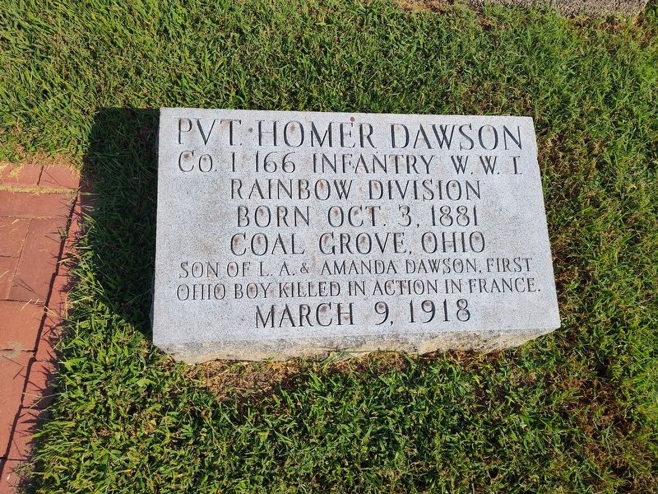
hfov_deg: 73.9
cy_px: 247
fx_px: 437
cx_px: 329
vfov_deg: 58.9
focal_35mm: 23
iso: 100
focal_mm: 5.56
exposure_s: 1/899
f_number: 1.8
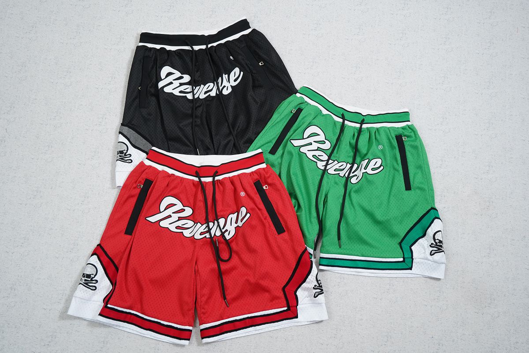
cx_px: 264
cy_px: 176
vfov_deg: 37.9
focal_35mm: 35
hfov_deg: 54.4
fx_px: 514
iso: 1600
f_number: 10
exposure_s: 1/100
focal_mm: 35
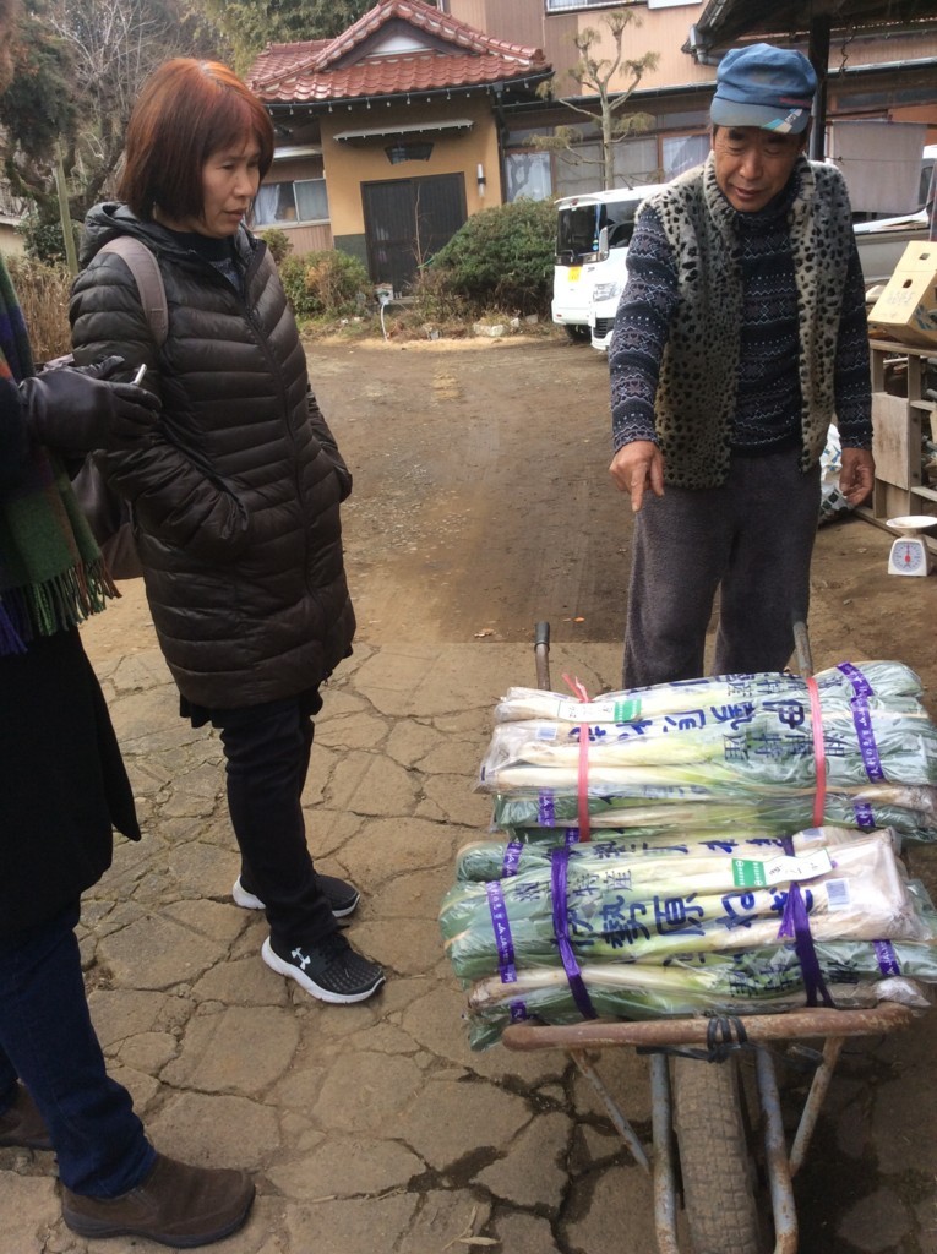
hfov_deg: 44.1
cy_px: 627
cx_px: 468
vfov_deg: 56.9
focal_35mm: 32
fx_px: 1158
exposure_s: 1/253
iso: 32
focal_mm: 3.3
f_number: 2.4
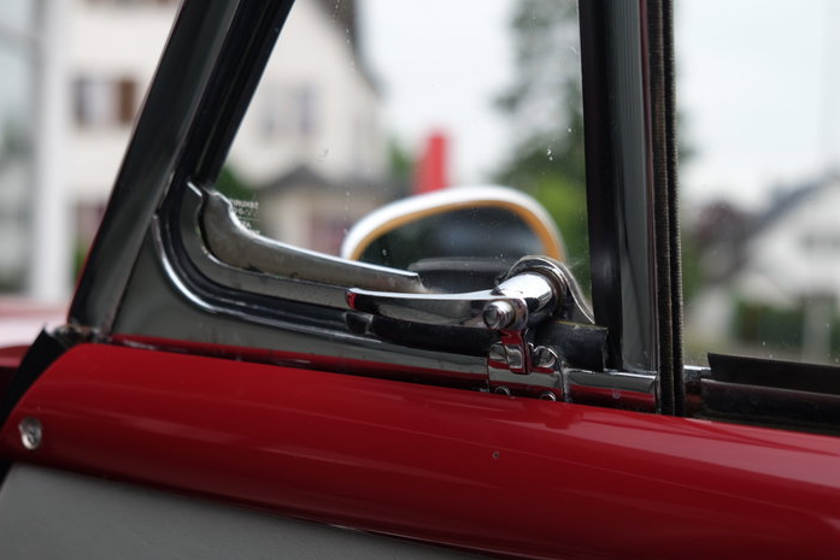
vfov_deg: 25.1
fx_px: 1260
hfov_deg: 36.8
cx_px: 451
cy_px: 296
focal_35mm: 54
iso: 200
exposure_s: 1/125
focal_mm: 32.9
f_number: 3.6
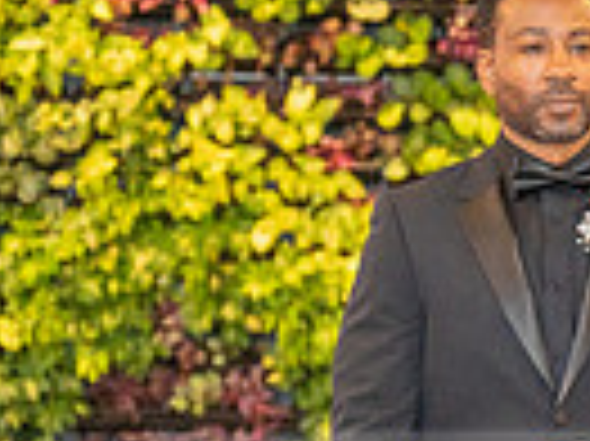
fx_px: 5092
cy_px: 538
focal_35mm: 299
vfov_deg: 4.9
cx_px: 536
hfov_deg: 6.6
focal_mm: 70
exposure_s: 1/200
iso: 1000
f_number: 2.8
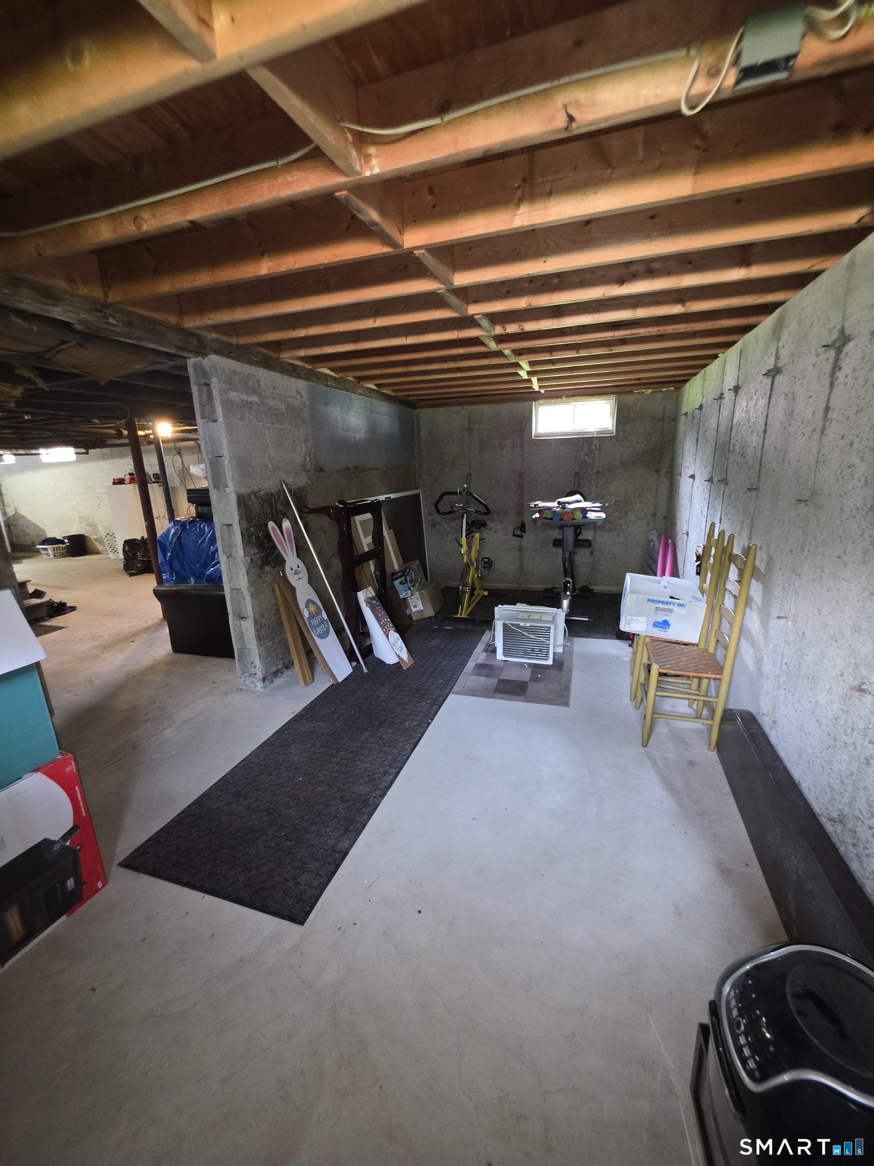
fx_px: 438
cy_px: 583
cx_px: 437
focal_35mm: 13
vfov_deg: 106.2
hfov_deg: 89.9
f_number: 1.9
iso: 250
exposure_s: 1/8
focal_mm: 2.2
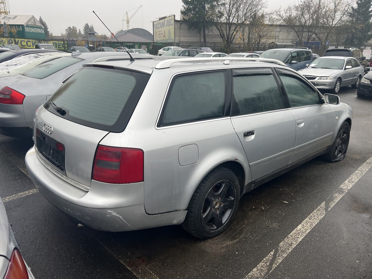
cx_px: 186
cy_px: 140
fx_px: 279
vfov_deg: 53.1
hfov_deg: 67.3
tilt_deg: -12.7
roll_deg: -1.7
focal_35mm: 26
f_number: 1.5
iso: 40
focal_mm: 5.7
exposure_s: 1/290
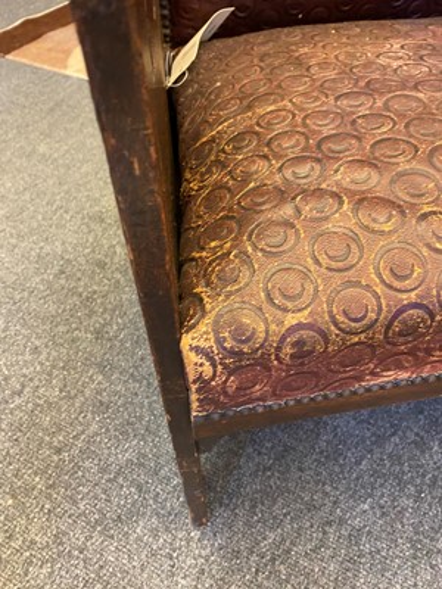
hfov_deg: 53.1
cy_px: 294
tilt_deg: -48.6
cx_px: 221
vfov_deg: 67.3
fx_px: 443
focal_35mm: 26
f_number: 1.8
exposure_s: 1/33
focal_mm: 4.25
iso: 640
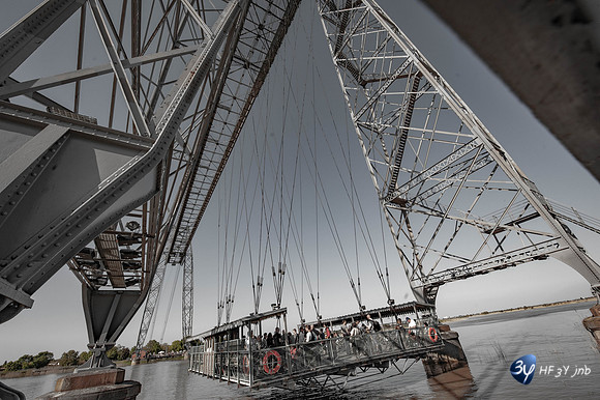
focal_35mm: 14
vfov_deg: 81.1
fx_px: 233
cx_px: 300
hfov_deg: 104.3
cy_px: 200
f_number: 11
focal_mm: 14
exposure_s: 1/500
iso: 400
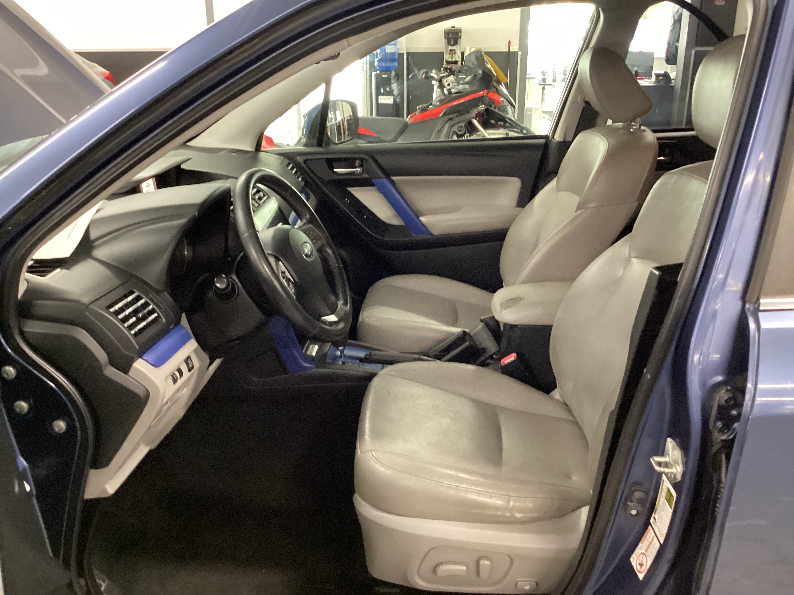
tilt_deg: -23.4
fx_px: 711
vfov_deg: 45.4
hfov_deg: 58.4
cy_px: 298
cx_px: 397
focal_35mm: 31
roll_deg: -0.2
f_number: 2.4
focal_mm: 3.3
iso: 640
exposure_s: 1/30
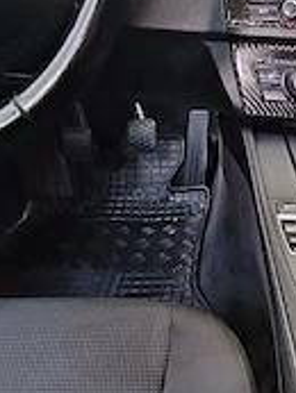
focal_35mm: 37
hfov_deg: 35.5
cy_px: 217
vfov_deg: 50.0
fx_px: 421
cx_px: 287
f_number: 2.2
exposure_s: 1/17
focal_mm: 1.65
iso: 761
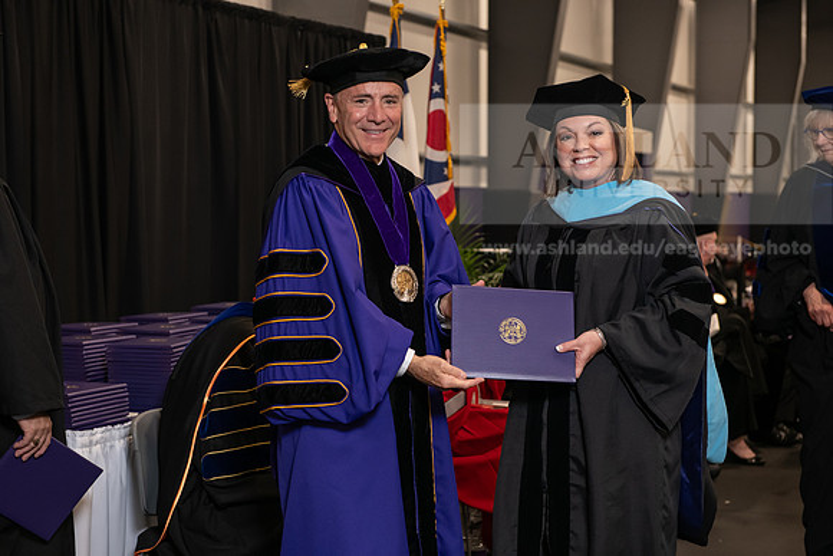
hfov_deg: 28.8
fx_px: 1620
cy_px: 278
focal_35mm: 70
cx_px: 416
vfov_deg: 19.5
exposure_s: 1/125
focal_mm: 70
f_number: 5
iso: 2000
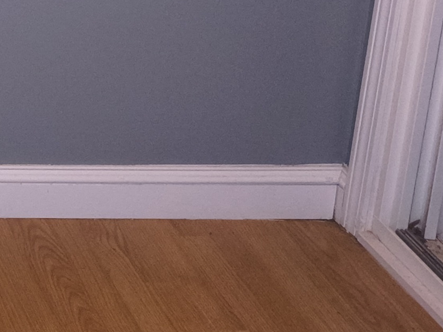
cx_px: -272
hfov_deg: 18.3
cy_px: -163
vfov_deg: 14.9
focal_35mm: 92
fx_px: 1177
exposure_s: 1/33.3
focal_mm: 4.68
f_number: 1.7
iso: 2211
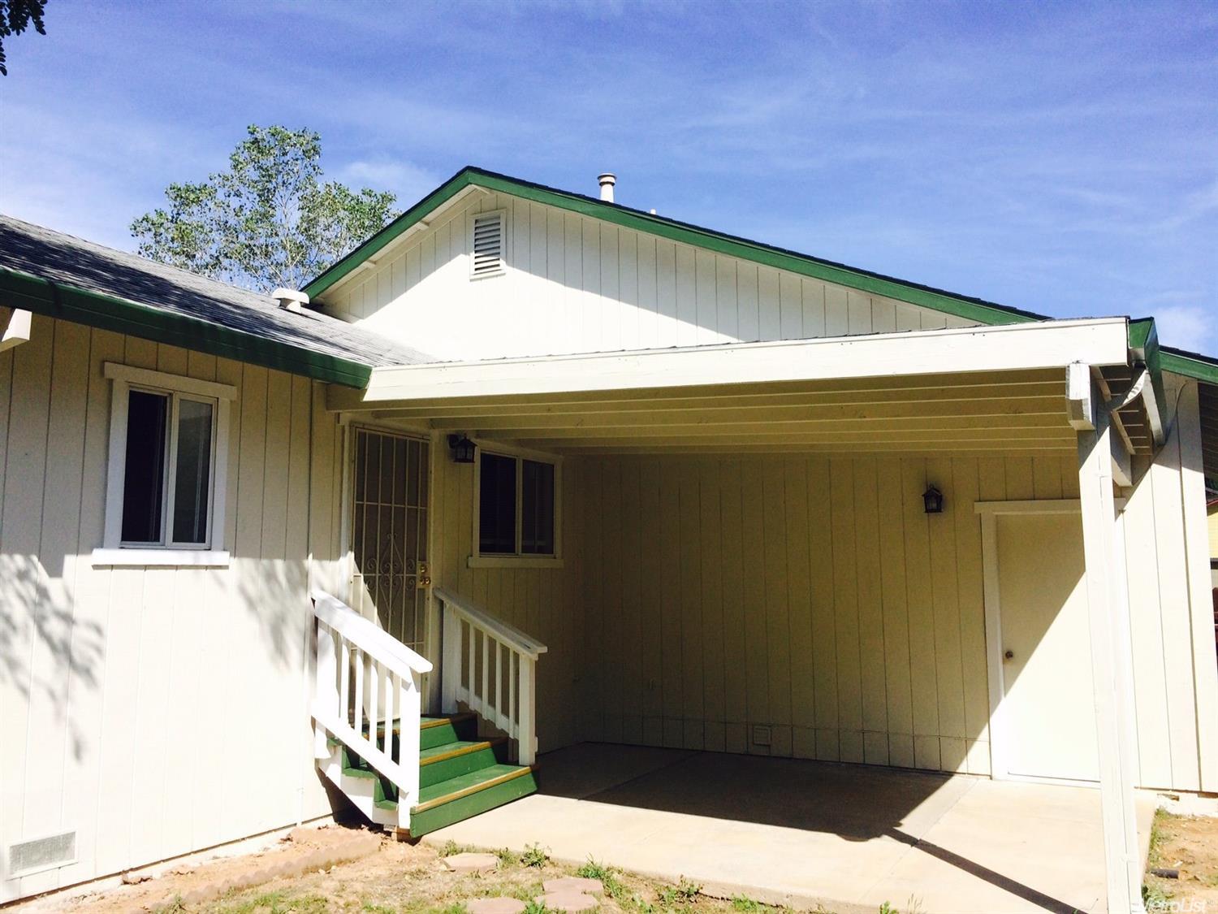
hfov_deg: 61.7
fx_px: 1020
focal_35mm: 29
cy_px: 457
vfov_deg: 48.2
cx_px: 609
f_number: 2.2
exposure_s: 1/3425
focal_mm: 4.15
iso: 32
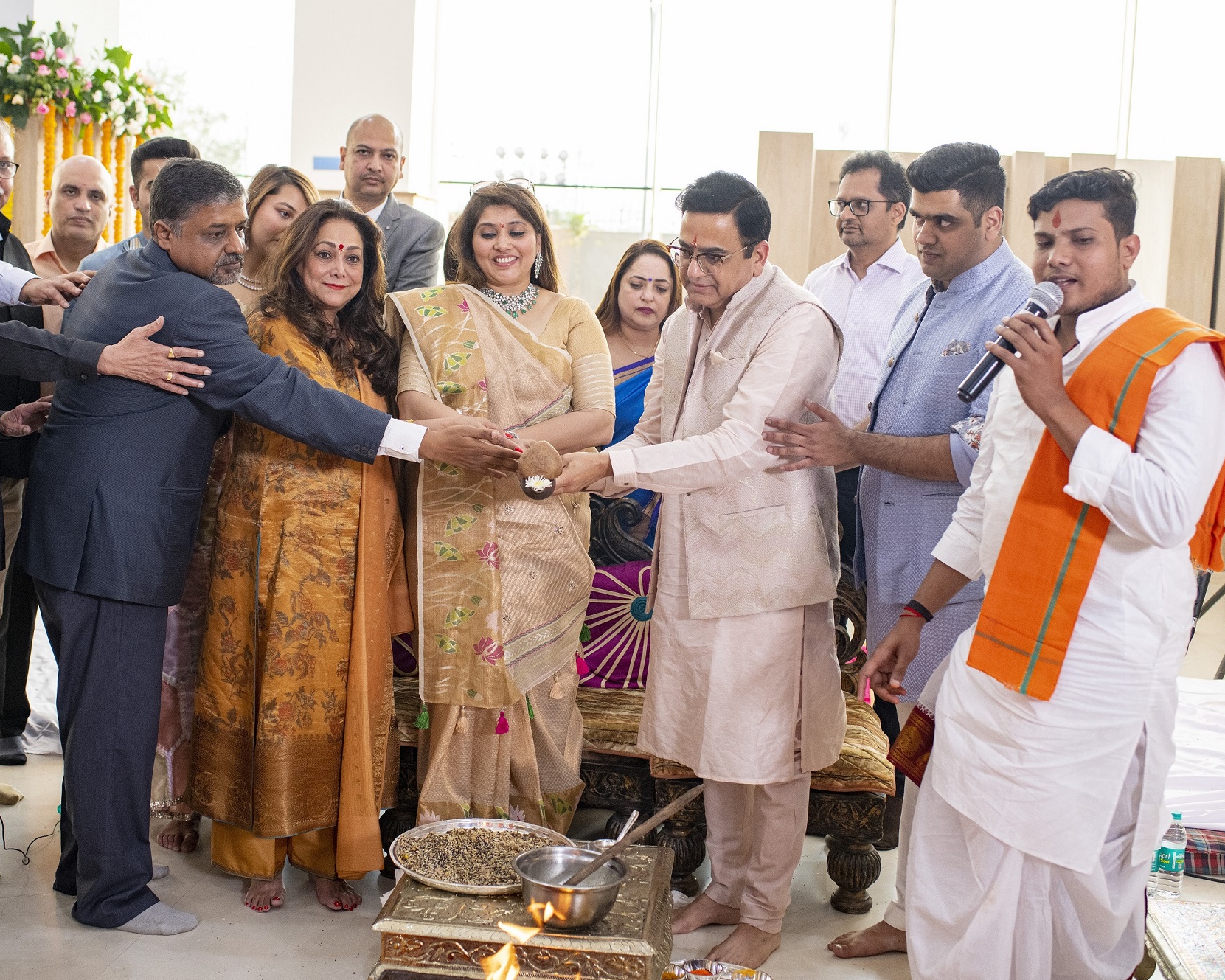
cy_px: 488
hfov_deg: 45.6
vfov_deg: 37.3
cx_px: 506
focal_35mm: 40
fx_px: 1450
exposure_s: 1/250
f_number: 3.2
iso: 1000
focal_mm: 35
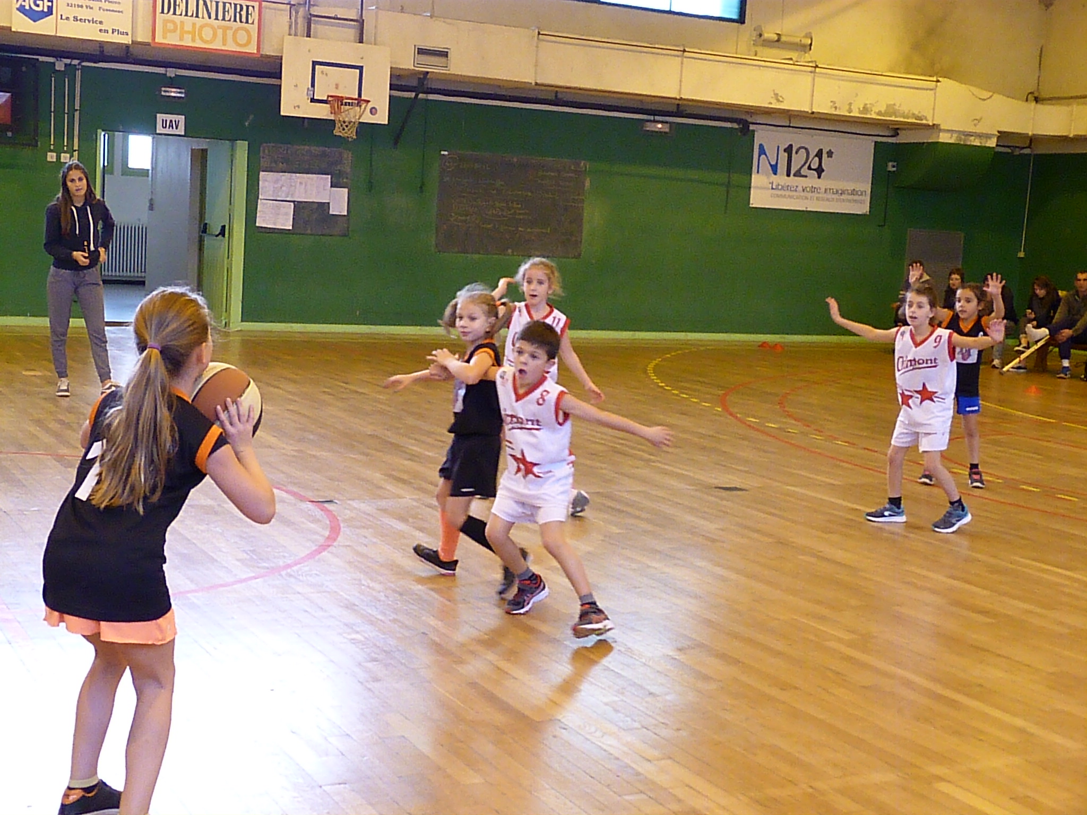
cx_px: 544
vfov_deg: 29.1
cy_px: 408
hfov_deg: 38.2
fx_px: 1570
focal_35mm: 50
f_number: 3.6
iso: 800
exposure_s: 1/125
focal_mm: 9
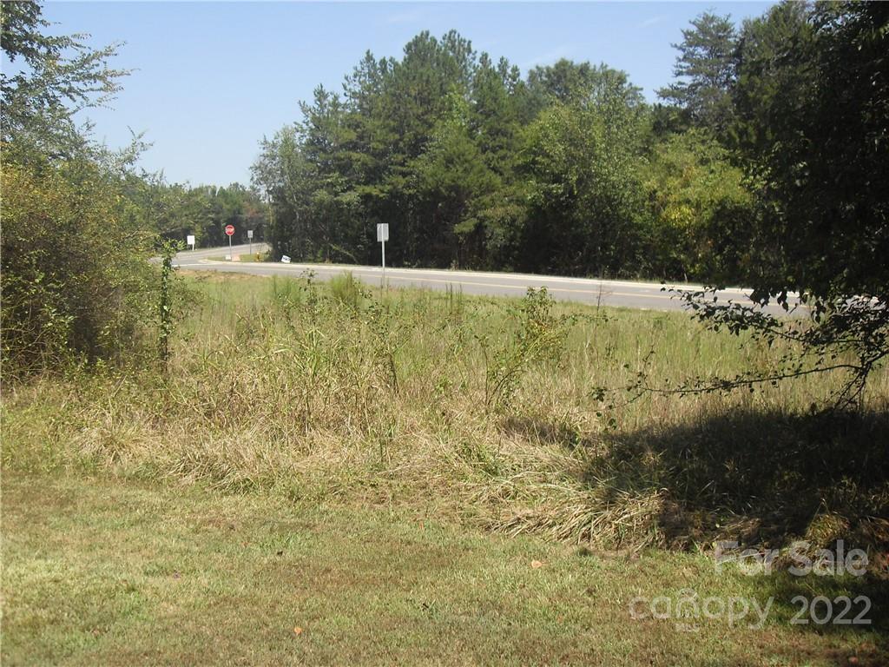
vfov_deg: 38.7
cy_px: 334
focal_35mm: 37
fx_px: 950
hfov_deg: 50.1
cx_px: 444
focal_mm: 6.3
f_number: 8.9
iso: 80
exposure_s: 1/90
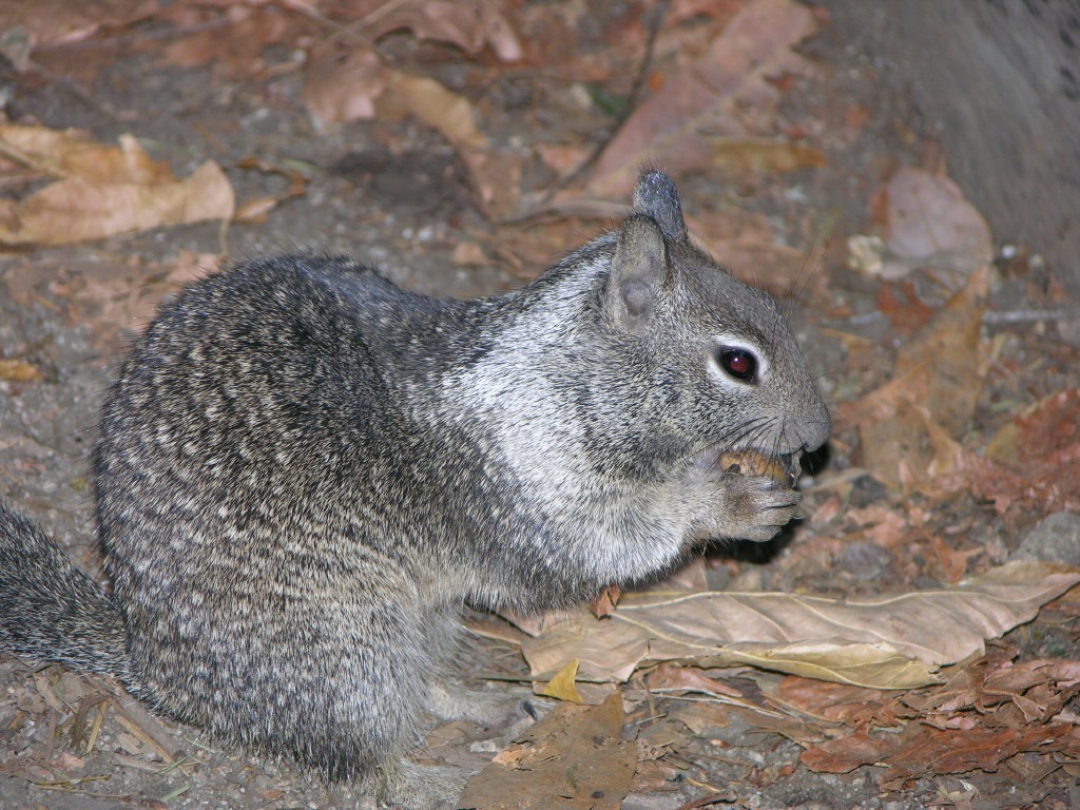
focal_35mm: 270
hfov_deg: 7.3
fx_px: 8424
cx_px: 540
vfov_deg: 5.5
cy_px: 405
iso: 100
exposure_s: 1/253
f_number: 4.2
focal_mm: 67.7
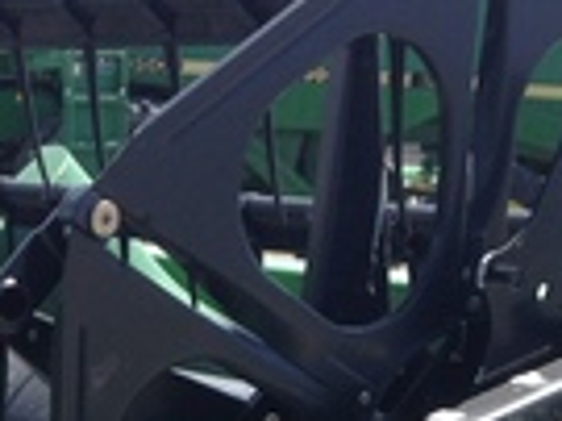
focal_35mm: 141
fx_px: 2287
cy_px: 684
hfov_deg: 13.6
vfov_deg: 10.1
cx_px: -100
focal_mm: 4.28
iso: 50
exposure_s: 1/836
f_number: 2.4
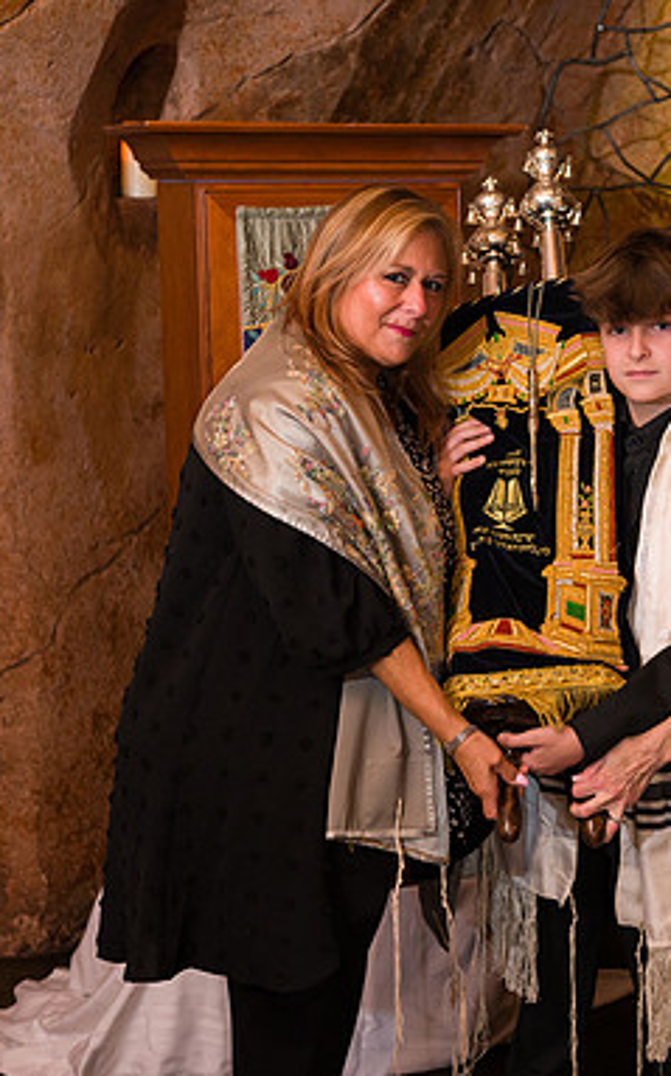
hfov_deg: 19.5
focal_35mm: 66
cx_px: 528
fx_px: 1933
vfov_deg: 31.1
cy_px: 510
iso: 1600
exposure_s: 1/200
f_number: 5
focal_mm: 40
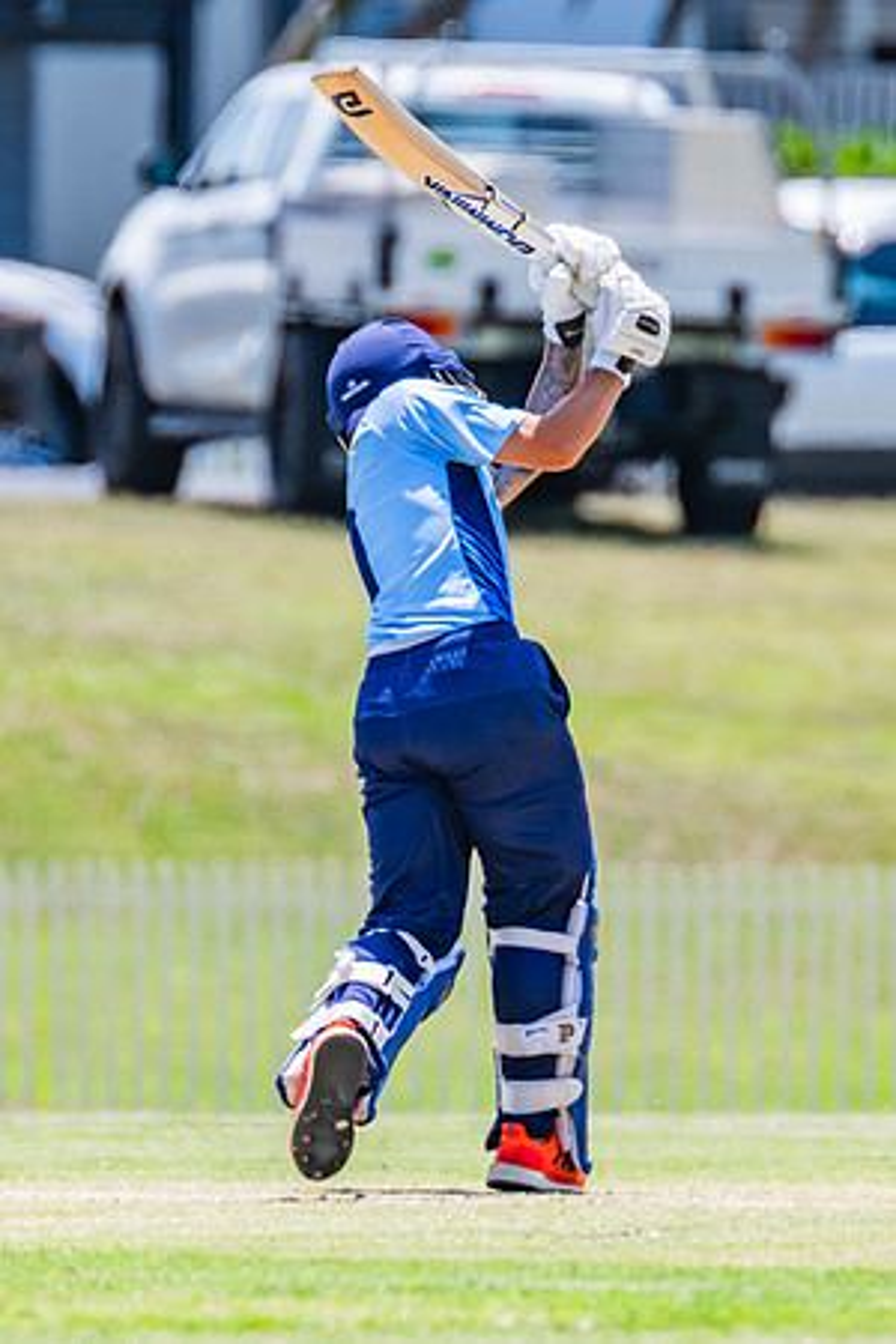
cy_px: 700
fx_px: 37185
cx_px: 332
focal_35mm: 996
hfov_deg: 1.4
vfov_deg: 2.1
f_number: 8
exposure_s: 1/2000
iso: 800
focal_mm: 600
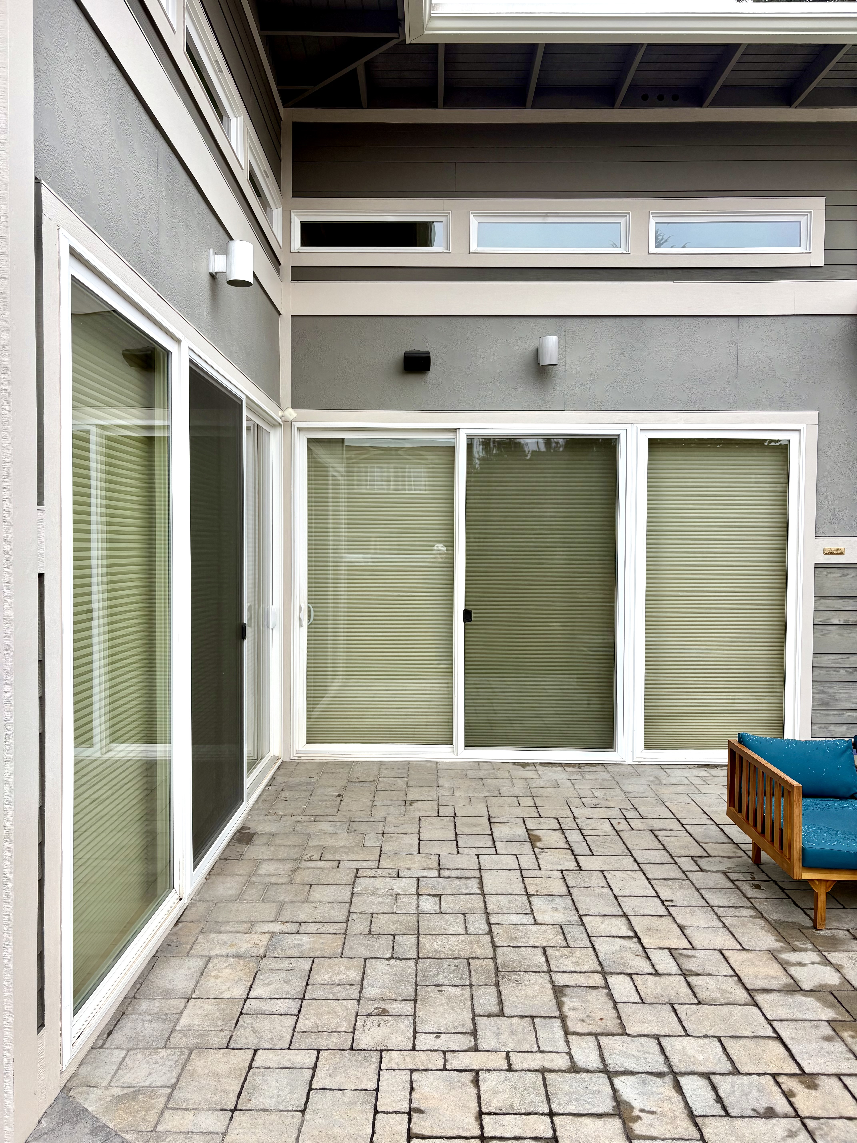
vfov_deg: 67.3
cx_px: 428
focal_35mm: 26
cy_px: 572
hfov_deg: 53.1
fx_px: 858
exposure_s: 1/731
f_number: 1.6
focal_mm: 5.96
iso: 50
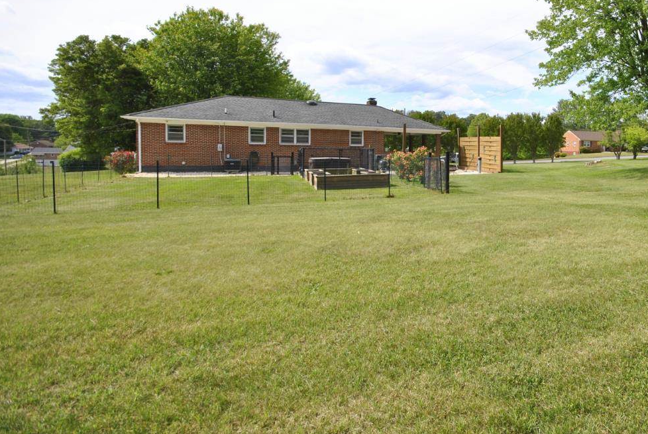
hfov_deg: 70.3
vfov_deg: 54.7
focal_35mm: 23
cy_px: 166
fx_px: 415
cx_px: 495
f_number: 7.1
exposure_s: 1/200
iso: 100
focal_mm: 10
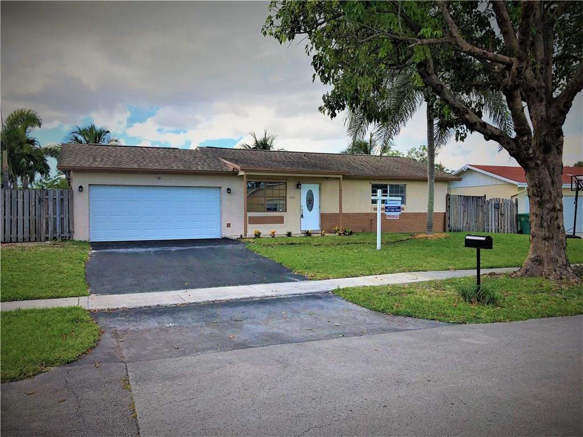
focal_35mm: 29
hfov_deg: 61.7
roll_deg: -0.4
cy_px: 218
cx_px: 292
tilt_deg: -0.2
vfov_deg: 48.2
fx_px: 488
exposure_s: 1/800
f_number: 1.8
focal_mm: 3.99
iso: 20
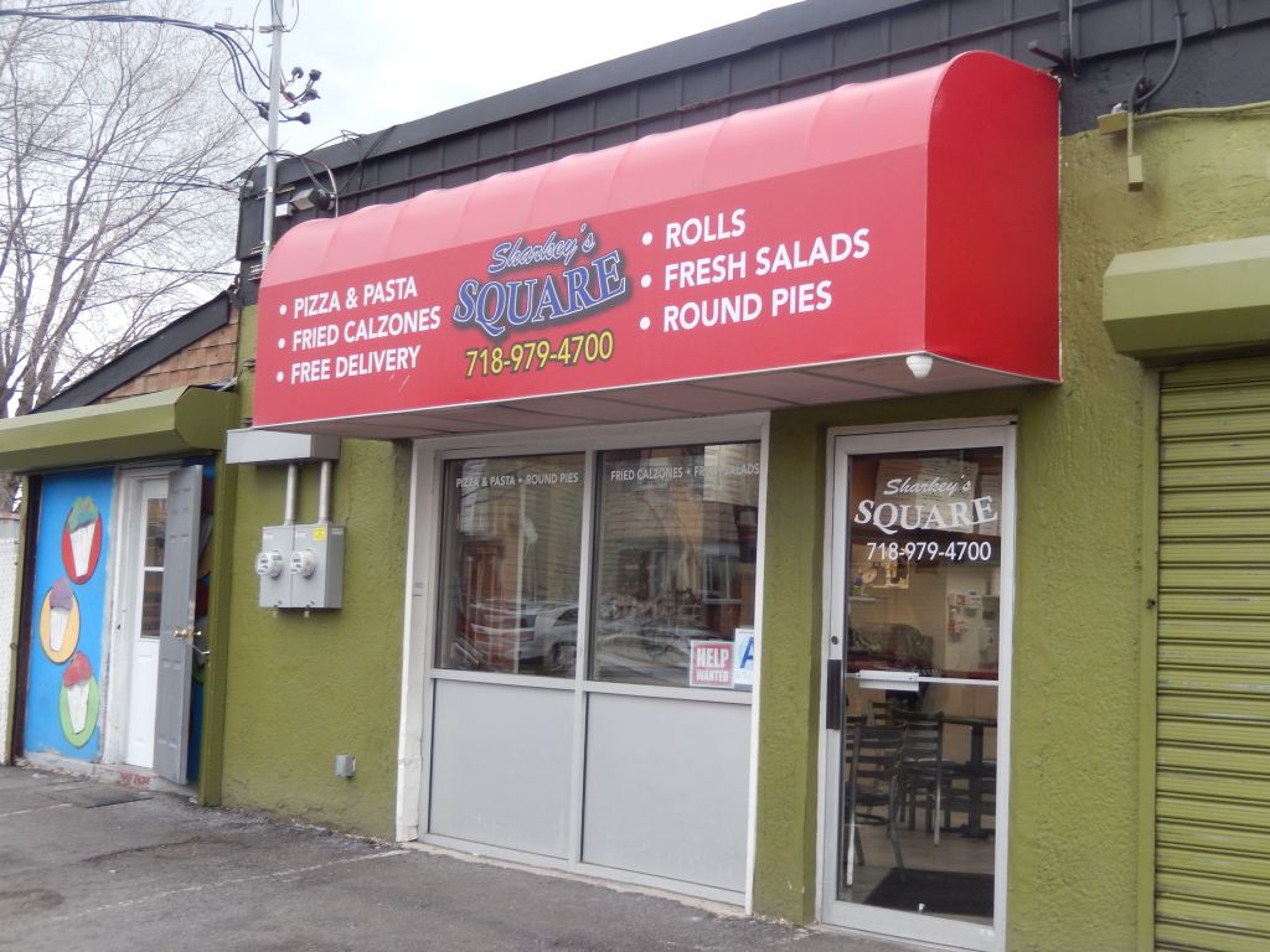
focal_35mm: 45
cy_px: 476
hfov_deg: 42.1
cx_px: 635
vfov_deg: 32.2
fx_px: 1651
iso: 140
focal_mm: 8.1
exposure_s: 1/30
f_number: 4.3
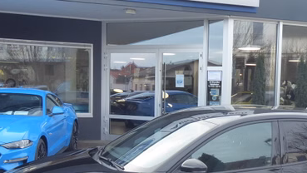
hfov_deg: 35.2
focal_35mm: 59
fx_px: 481
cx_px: 196
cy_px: 143
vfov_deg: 20.2
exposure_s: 1/80
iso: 125
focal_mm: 4.3
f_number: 3.3
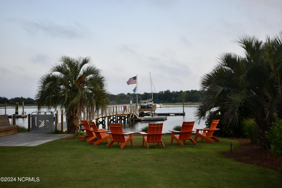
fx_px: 329
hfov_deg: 46.4
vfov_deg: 31.9
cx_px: 141
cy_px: 94
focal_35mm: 42
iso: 160
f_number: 5
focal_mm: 28
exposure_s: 1/200
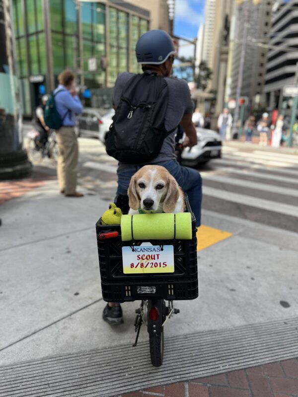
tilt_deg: -14.8
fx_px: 298
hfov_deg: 53.1
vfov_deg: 67.3
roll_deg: -1.1
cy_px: 198
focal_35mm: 26
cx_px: 149
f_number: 1.5
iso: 50
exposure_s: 1/700
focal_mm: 5.7
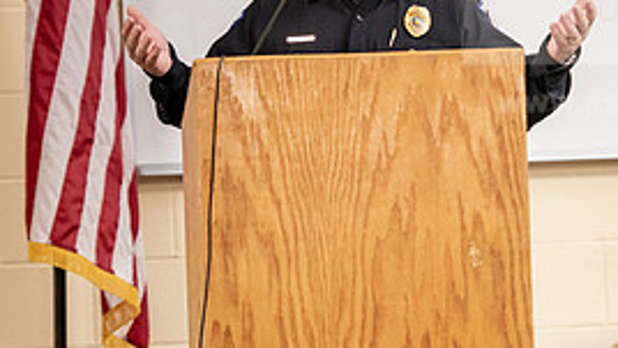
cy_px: 151
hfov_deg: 6.8
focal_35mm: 317
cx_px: 392
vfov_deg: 3.8
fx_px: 5197
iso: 1600
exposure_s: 1/200
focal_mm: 140
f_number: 2.8
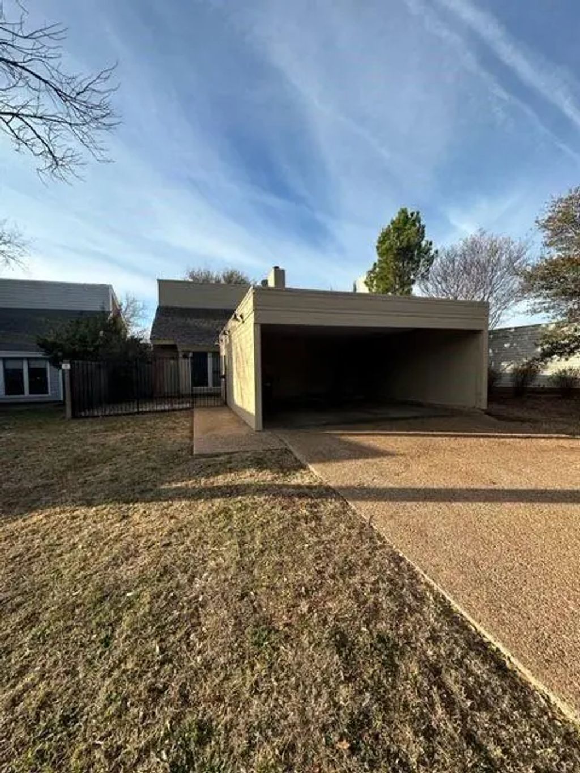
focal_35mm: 14
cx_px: 290
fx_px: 313
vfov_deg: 102.1
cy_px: 386
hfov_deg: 85.7
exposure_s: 1/947
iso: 40
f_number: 2.2
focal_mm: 2.22
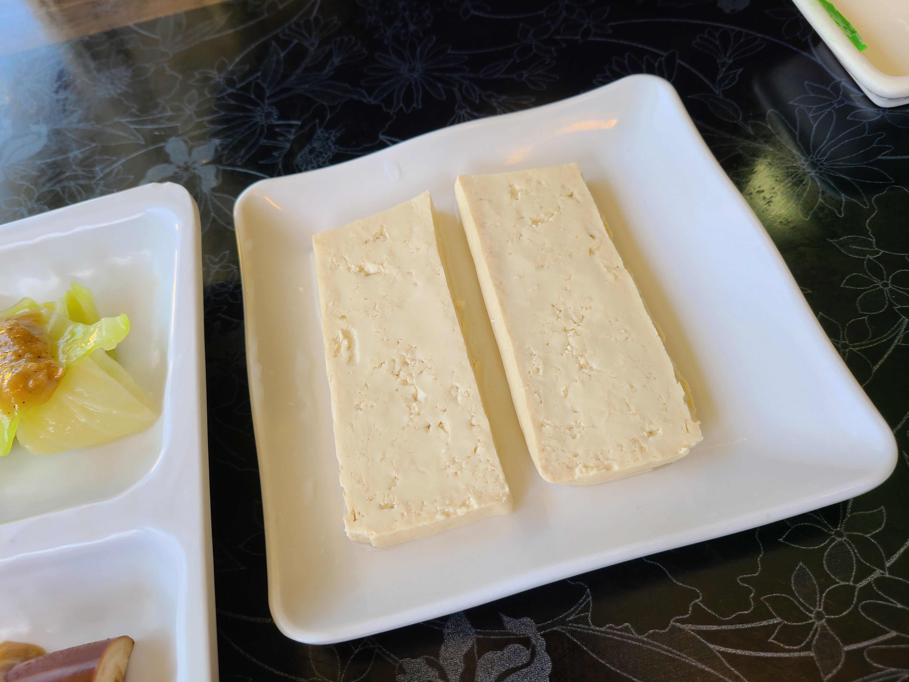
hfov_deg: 67.3
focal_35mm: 26
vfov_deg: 53.1
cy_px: 341
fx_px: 683
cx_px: 454
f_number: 1.8
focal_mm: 5.4
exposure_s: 1/260
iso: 40
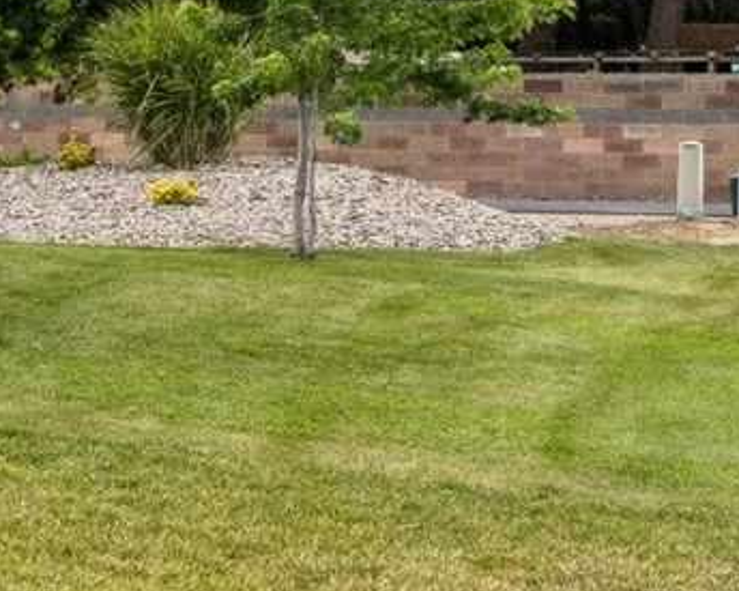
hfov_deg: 7.3
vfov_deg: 10.0
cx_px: -2483
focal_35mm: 154
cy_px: 75
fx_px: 3375
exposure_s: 1/400
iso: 400
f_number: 13
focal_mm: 18.4
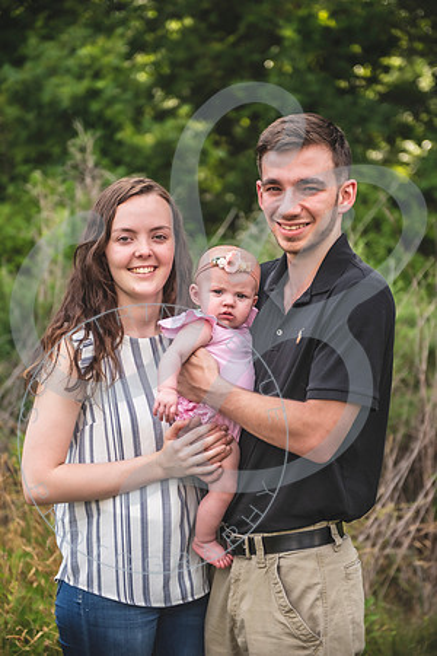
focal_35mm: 70
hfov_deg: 19.5
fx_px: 1274
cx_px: 218
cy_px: 328
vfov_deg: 28.8
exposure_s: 1/640
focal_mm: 70
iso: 100
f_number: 2.8
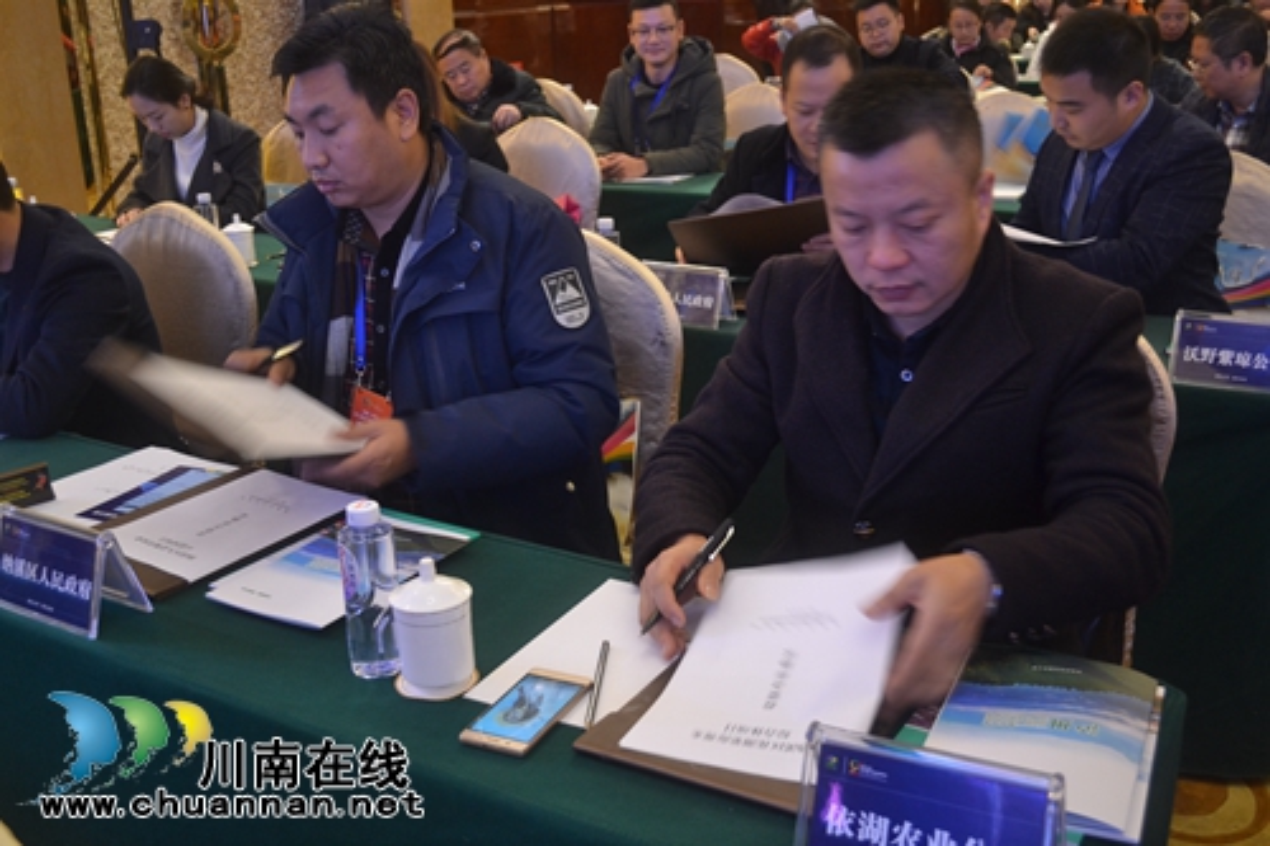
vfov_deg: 36.8
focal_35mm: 36
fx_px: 1270
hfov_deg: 53.1
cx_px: 635
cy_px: 423
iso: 800
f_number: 4
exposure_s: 1/15
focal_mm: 24
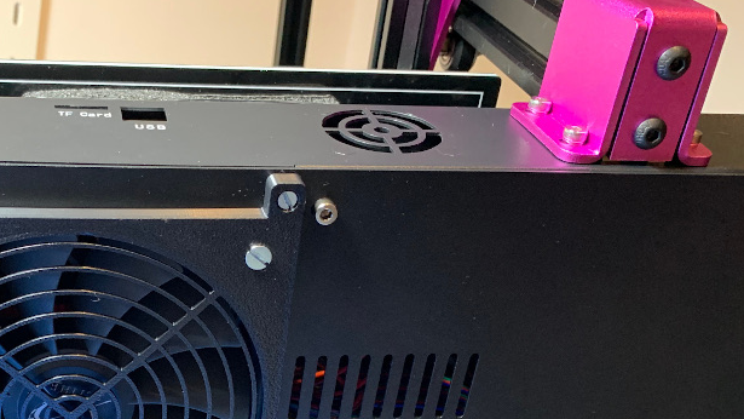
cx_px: 198
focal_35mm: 50
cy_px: 411
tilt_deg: -14.1
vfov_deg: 23.1
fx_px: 986
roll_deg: -9.0
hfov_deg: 40.3
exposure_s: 1/50
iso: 250
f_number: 1.8
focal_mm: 4.25
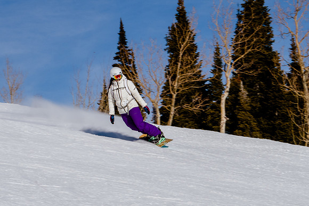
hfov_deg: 12.3
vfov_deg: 8.2
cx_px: 171
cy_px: 89
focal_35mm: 167
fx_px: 1434
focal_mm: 58
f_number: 18
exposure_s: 1/200
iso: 160
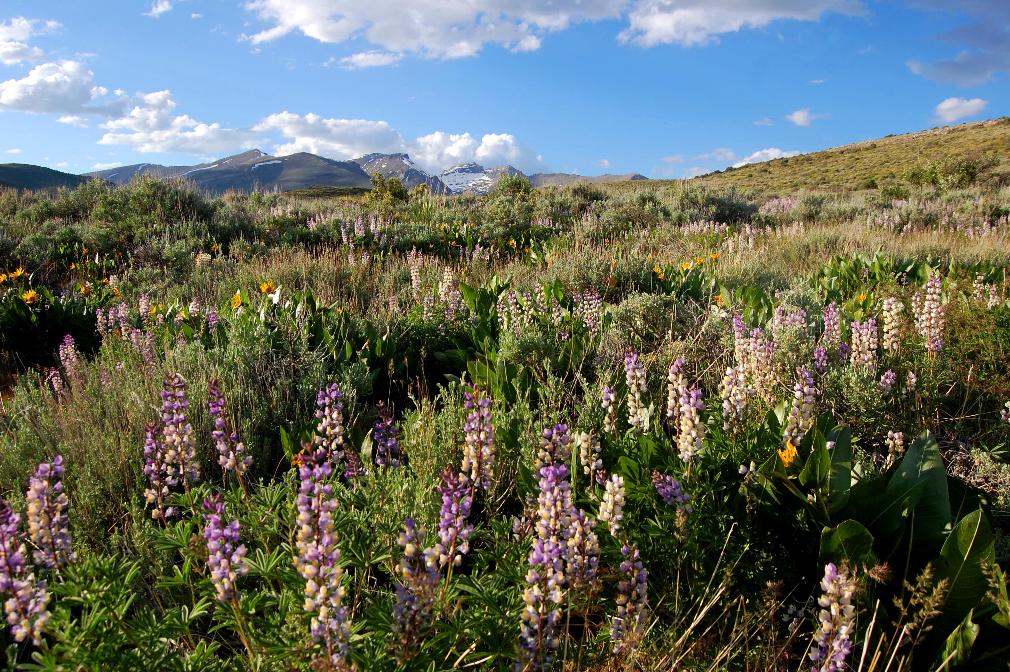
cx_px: 505
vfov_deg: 45.6
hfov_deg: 64.6
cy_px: 336
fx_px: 799
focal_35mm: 28
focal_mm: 19
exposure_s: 1/250
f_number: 8
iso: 200
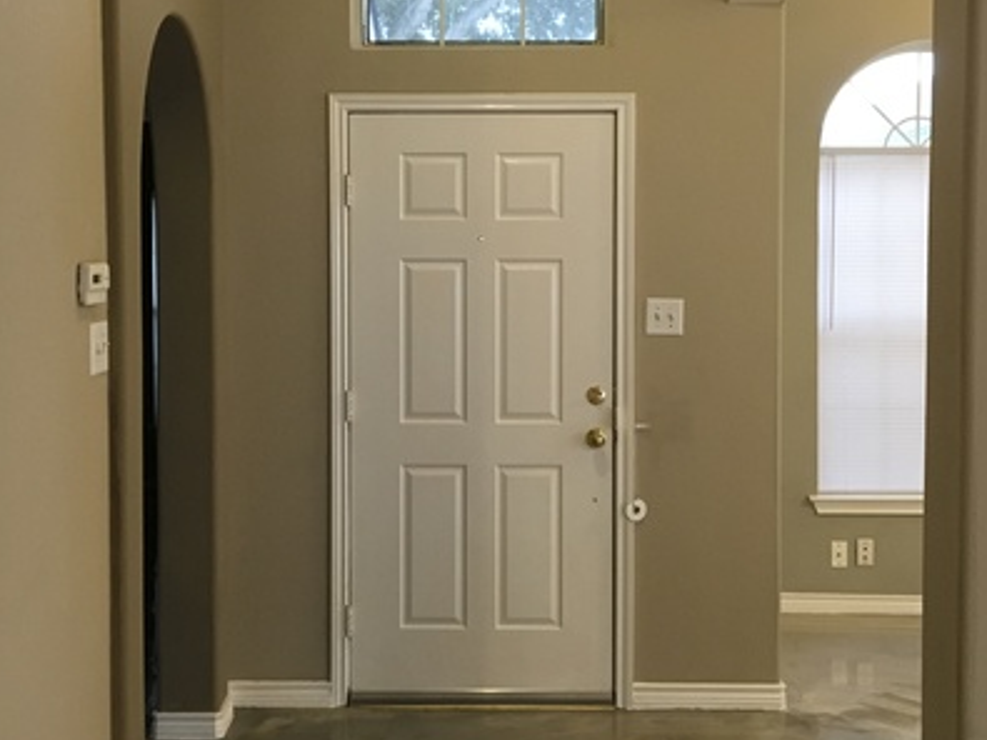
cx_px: 480
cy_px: 295
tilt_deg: -2.1
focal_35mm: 47
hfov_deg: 40.4
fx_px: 1340
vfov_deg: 30.8
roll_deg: +0.3
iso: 160
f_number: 2.2
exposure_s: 1/30
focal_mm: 4.15
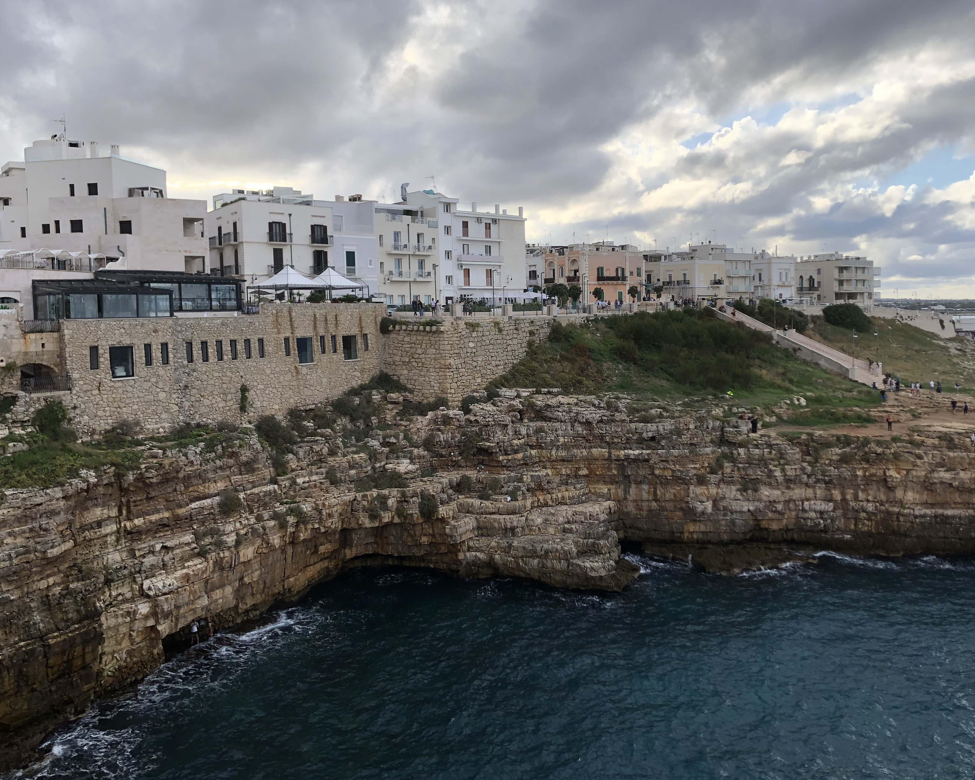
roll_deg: +1.8
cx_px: 502
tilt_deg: -3.7
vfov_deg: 47.1
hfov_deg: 57.2
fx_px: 894
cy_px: 368
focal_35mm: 31
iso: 20
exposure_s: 1/810
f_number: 1.8
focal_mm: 4
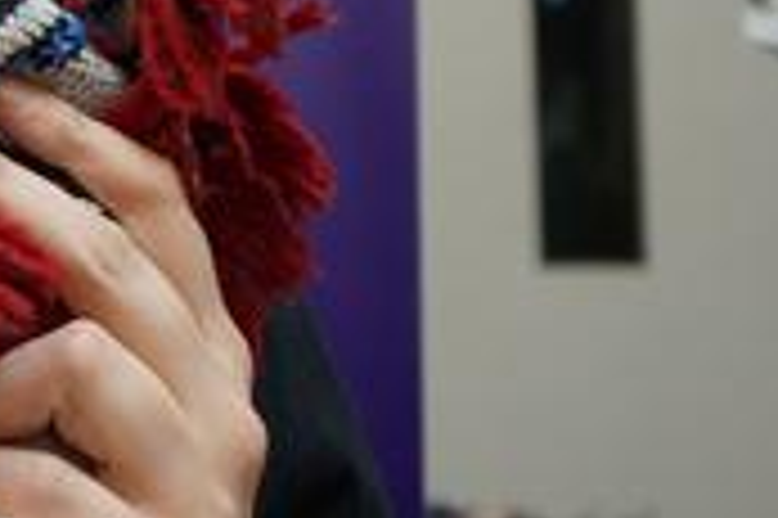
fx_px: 3346
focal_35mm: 155
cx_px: -418
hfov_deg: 12.5
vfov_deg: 8.7
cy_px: -178
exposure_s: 1/160
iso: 1250
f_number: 4
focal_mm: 28
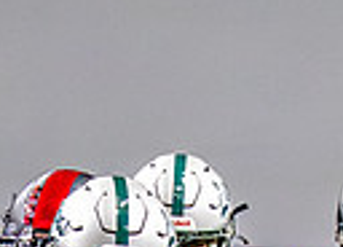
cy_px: 729
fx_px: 16967
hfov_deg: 1.2
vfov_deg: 0.8
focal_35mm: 1738
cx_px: 151
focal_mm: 146
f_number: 2.8
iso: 5000
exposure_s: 1/2000
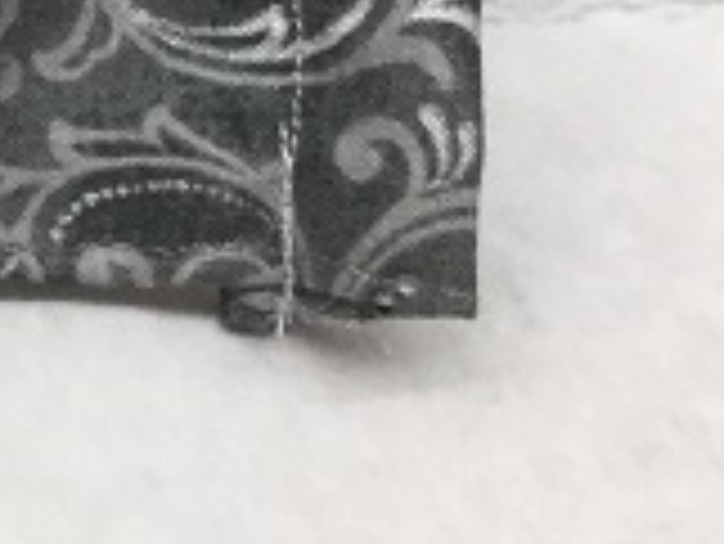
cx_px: -940
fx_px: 3223
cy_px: 27
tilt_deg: -47.5
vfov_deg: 9.6
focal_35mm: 154
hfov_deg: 11.0
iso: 40
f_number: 2.4
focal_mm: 3.3
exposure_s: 1/30
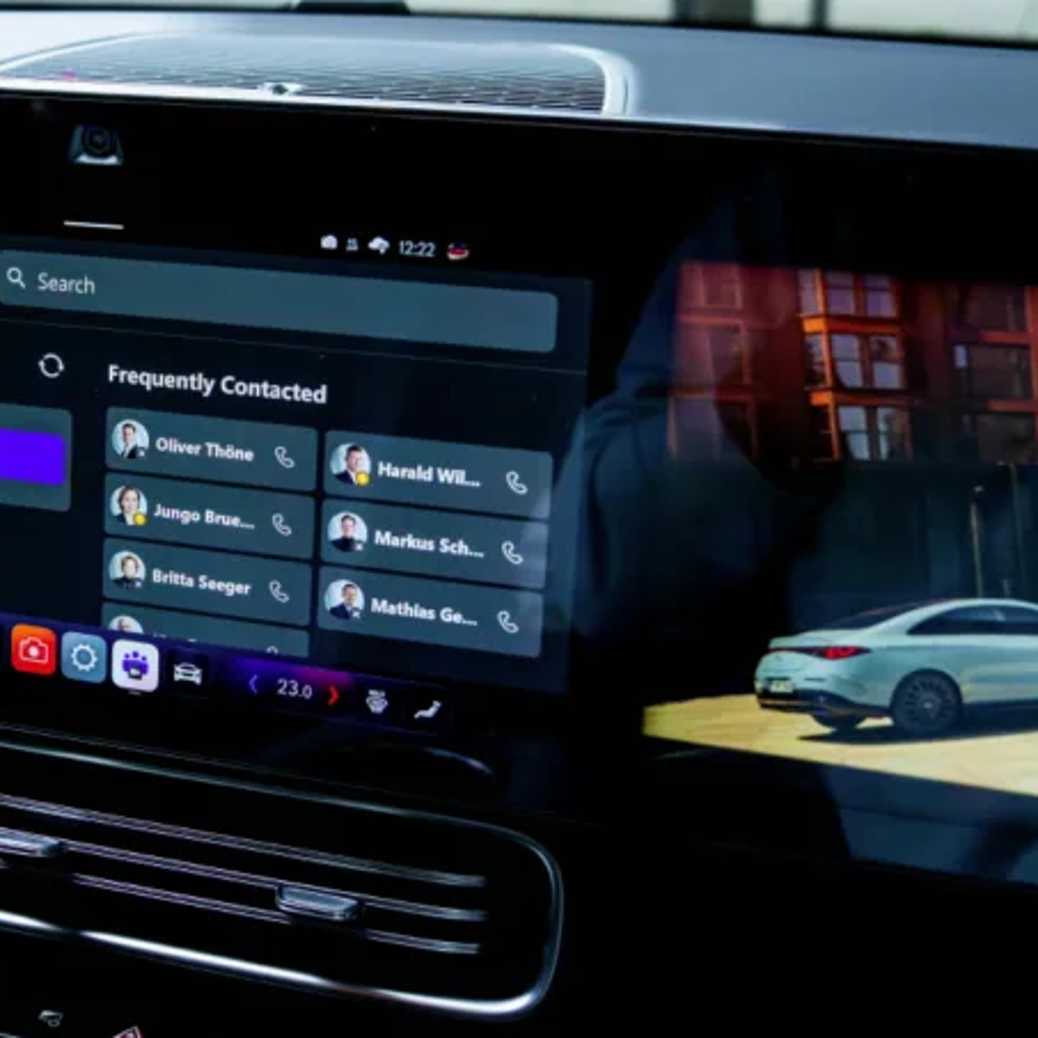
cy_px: 560
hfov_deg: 44.1
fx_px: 1221
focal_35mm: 36
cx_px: 227
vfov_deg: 46.0
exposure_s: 1/500
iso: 1250
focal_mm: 25
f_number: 4
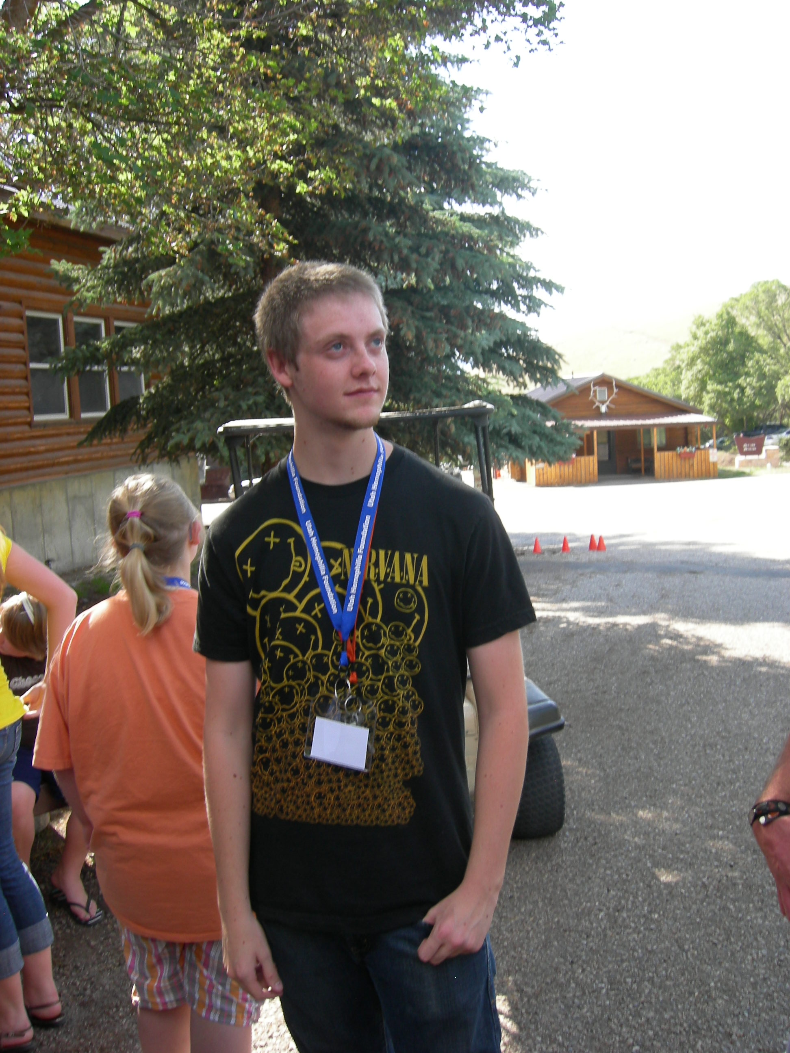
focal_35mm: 36
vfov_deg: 51.4
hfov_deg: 39.7
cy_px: 526
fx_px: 1095
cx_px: 395
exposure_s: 1/116
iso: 64
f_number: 3.8
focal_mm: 7.5
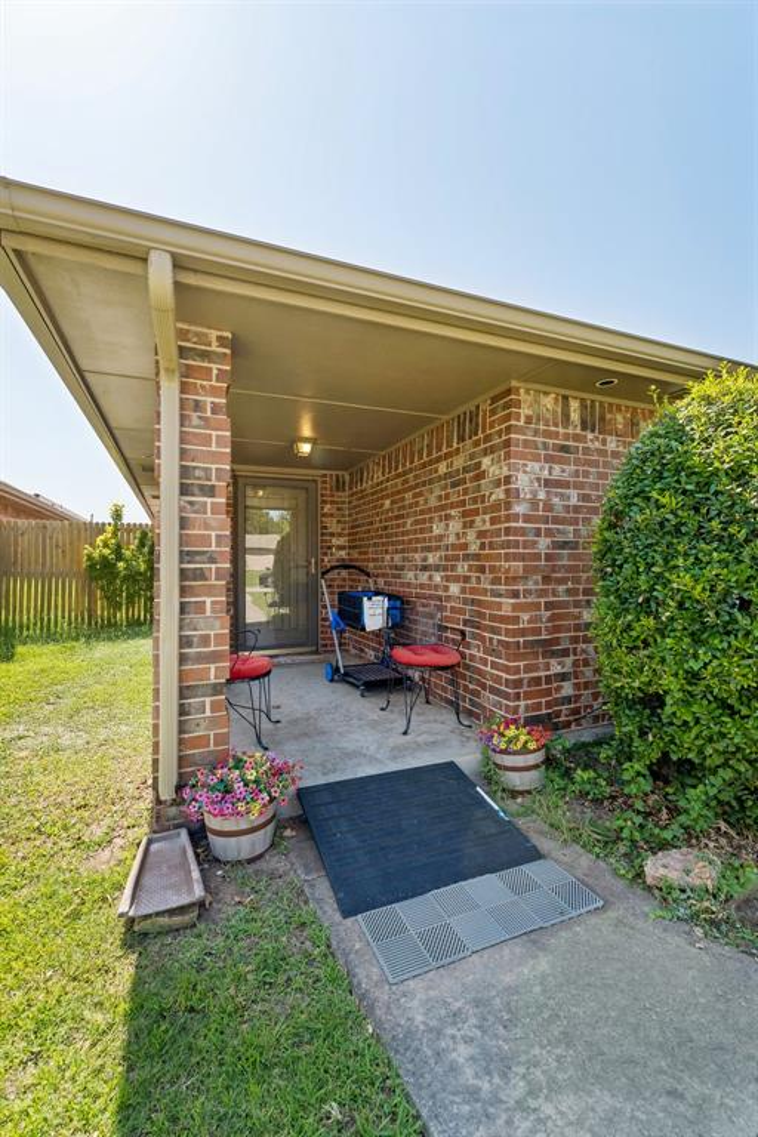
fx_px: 474
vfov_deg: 100.4
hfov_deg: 77.3
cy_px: 568
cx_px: 379
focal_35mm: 15
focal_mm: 10
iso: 200
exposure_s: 1/320
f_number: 7.1
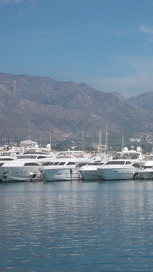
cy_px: 135
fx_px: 750
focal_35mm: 104
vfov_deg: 20.5
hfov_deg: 11.6
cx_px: 112
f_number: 8.6
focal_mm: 10
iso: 80
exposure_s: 1/250
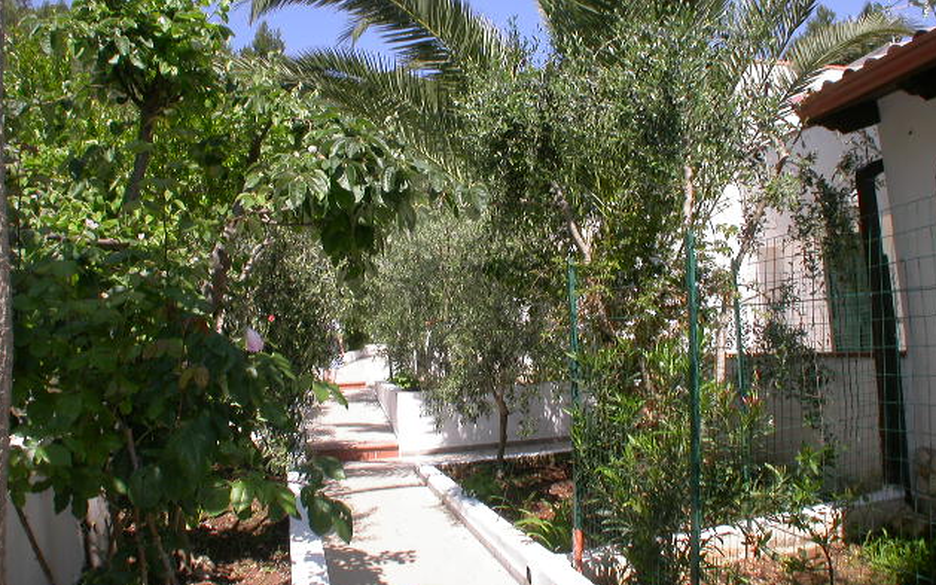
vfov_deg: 31.2
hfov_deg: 48.2
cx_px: 467
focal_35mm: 41
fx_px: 1046
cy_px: 262
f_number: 6.7
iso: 100
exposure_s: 1/268
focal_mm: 7.85
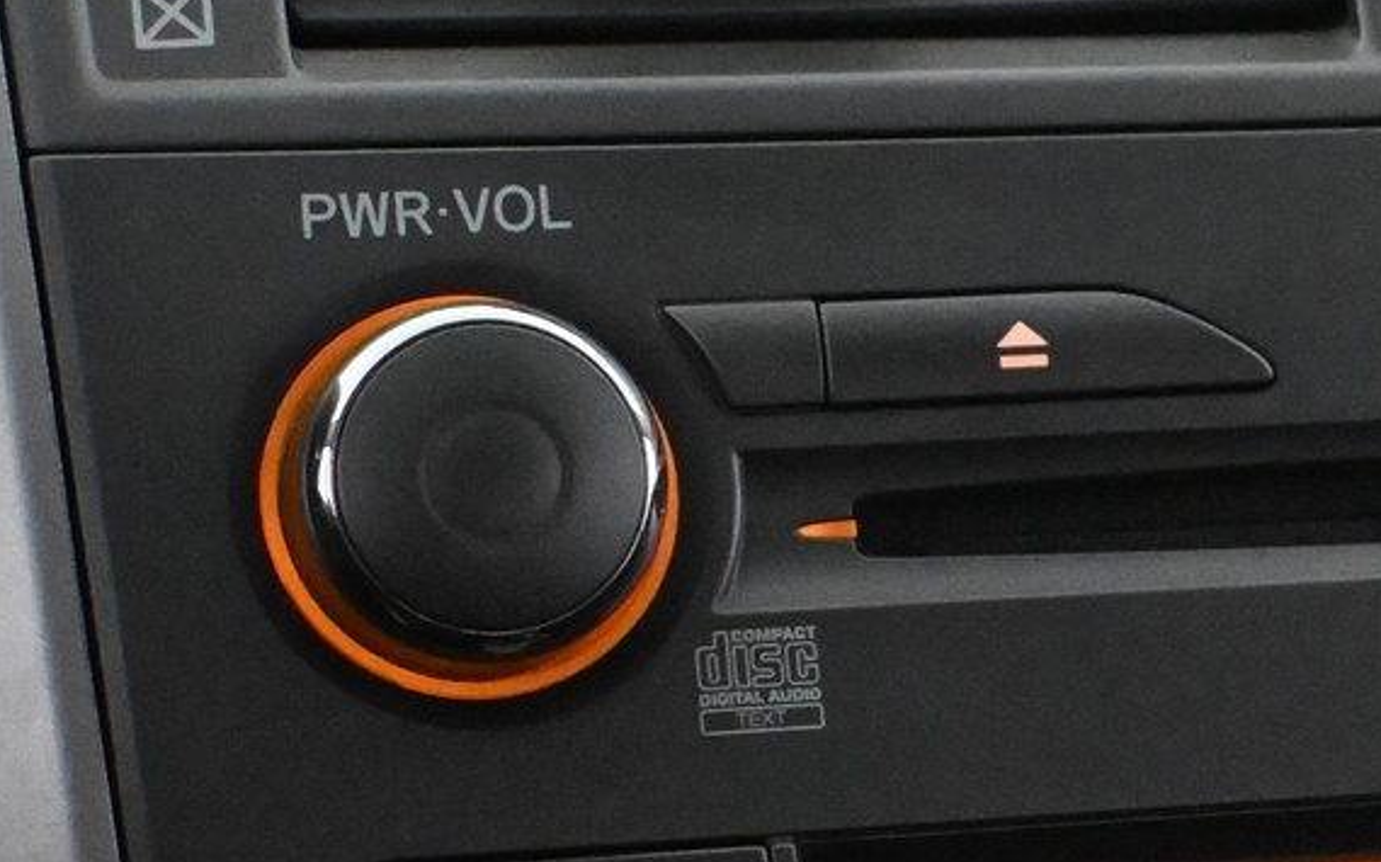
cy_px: 738
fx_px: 5735
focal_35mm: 152
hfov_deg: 13.4
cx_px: 1531
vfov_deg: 8.6
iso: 12800
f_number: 5.3
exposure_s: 1/125
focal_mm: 35
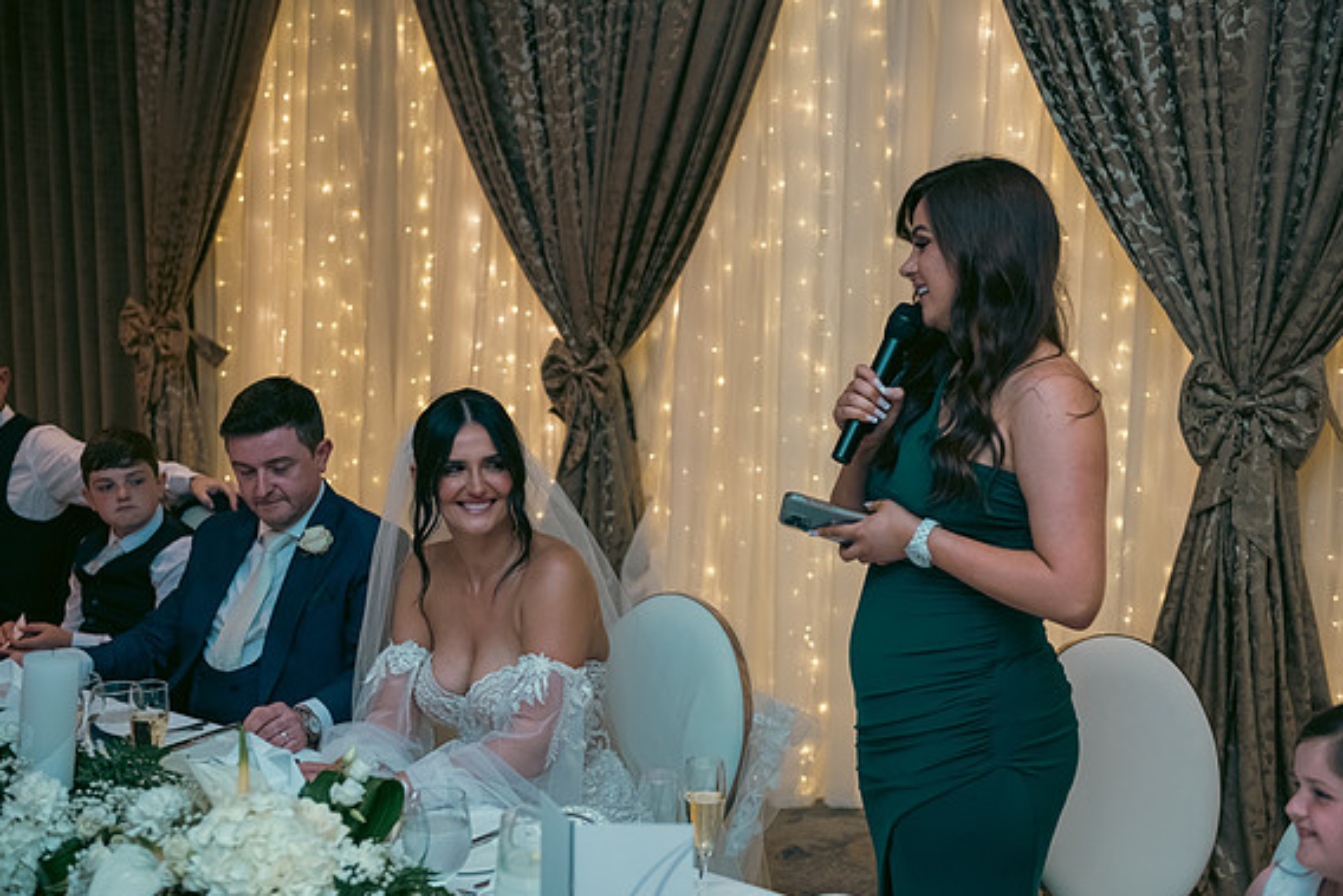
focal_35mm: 49
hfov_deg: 40.3
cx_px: 679
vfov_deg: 27.5
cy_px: 453
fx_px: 1828
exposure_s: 1/160
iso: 800
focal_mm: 48
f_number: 3.5
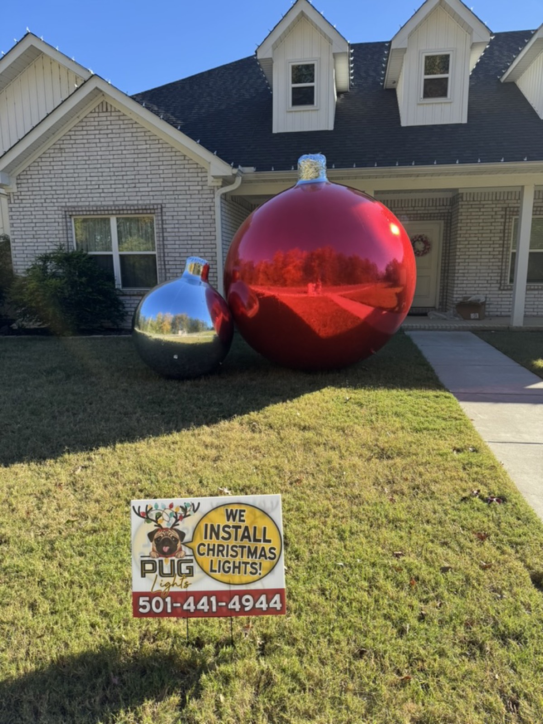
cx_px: 272
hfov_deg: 56.8
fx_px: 502
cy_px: 362
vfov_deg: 71.6
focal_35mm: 24
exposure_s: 1/1488
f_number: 1.78
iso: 80
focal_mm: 6.76
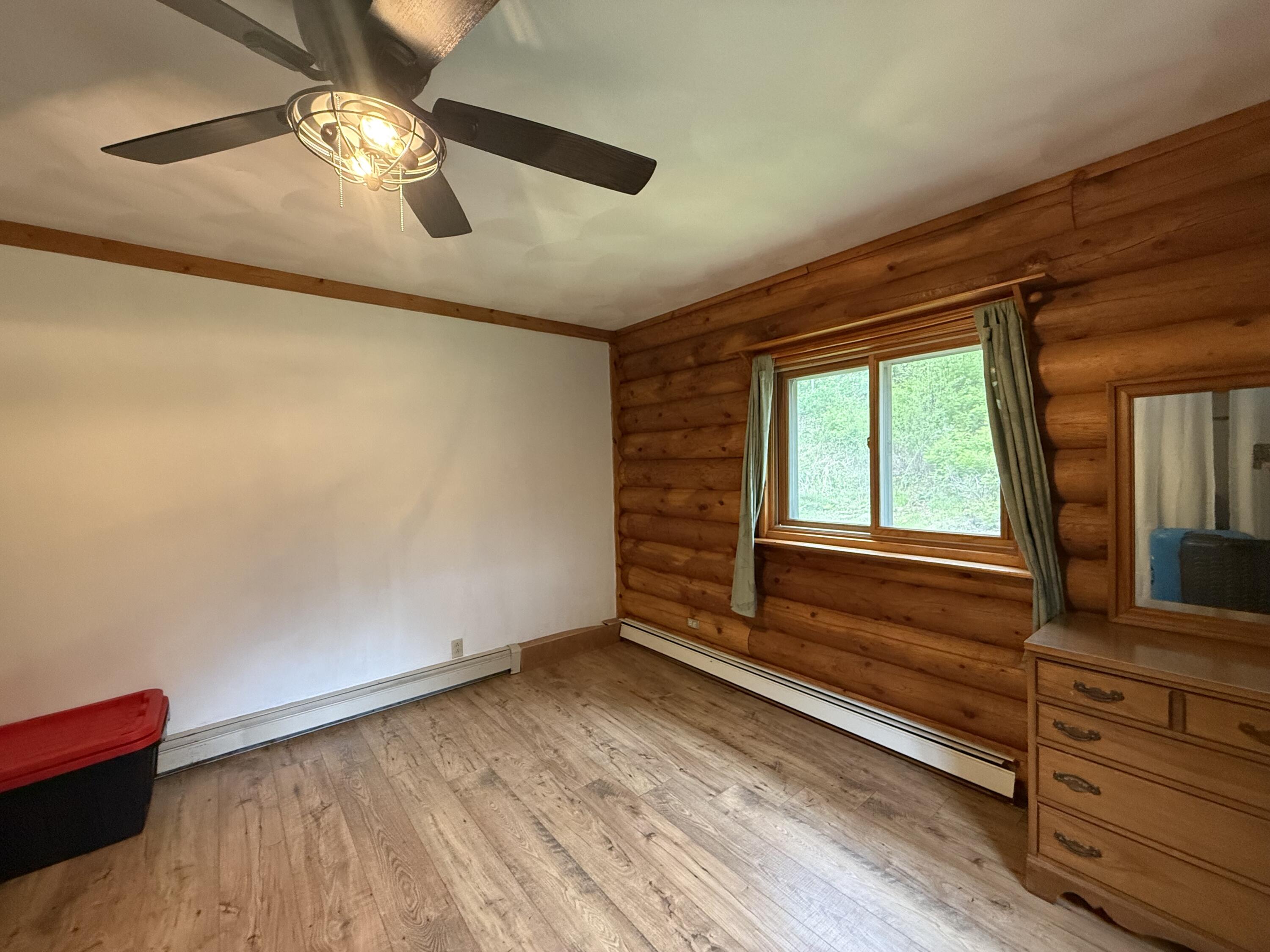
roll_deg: +1.4
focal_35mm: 14
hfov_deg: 102.1
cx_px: 635
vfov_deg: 85.7
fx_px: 514
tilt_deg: -1.4
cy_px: 476
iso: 500
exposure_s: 1/60
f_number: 2.2
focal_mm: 2.22
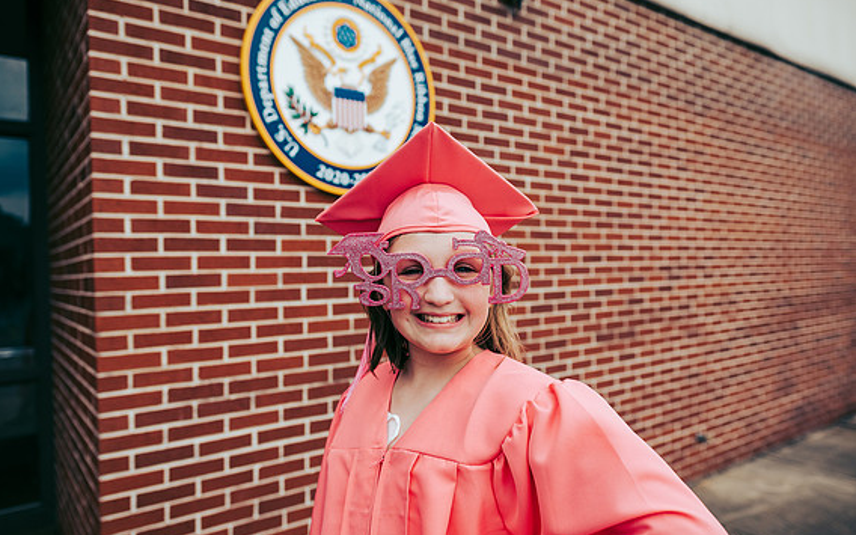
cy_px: 269
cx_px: 420
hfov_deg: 72.5
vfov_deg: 49.3
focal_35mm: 25
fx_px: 583
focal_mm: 24
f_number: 2.8
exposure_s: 1/320
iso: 320
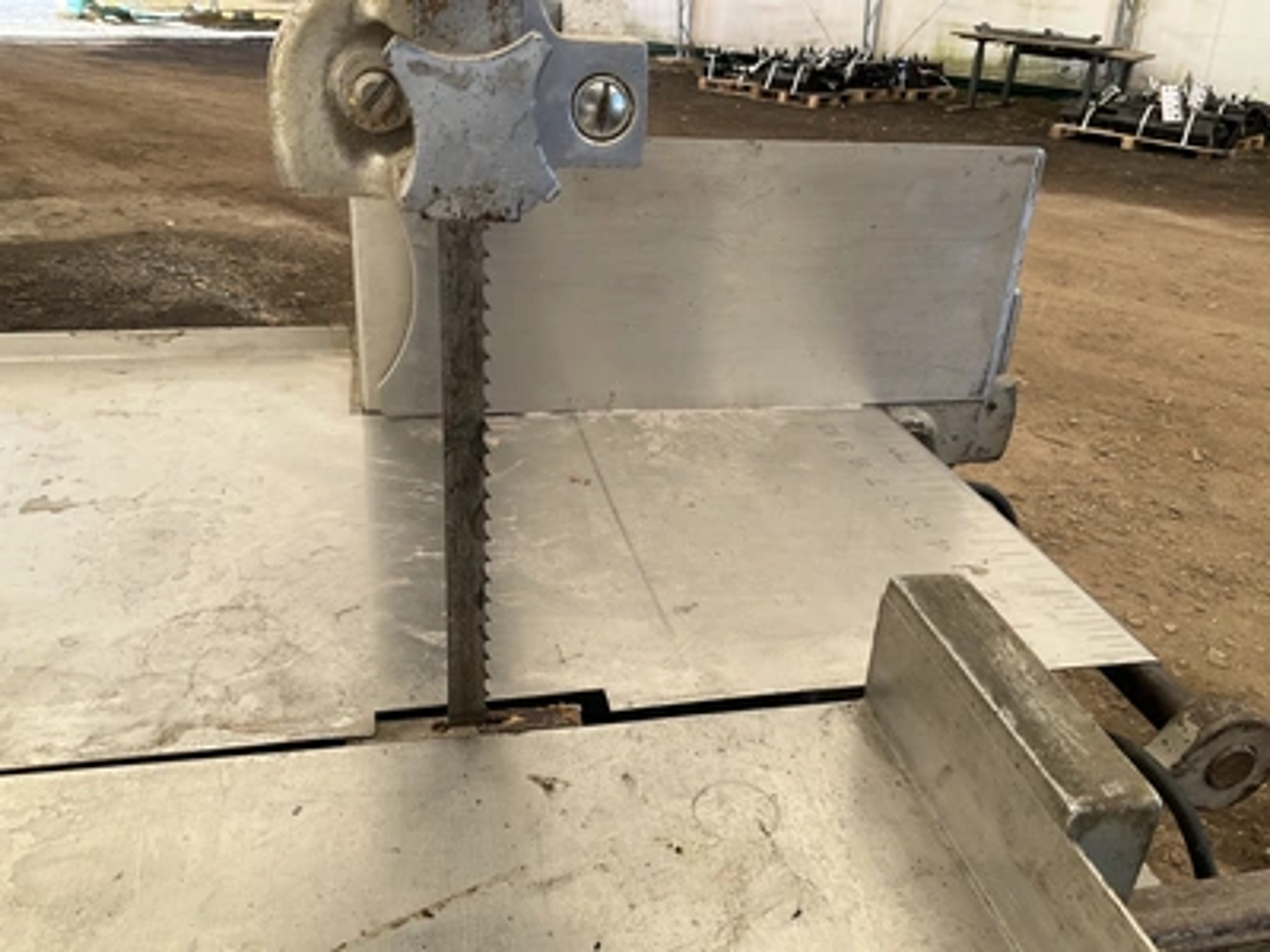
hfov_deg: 61.7
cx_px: 635
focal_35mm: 29
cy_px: 476
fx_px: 1064
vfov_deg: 48.2
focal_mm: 3
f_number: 1.8
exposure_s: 1/122
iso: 20
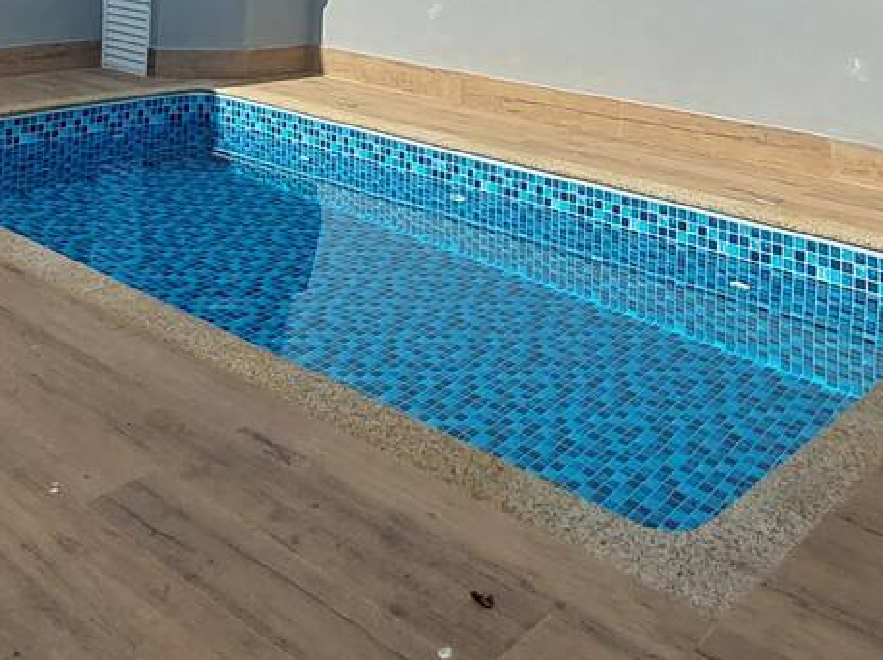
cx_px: 442
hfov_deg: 45.8
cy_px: -143
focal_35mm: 41
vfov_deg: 29.8
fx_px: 1045
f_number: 2.2
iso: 40
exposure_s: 1/1669
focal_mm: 1.74
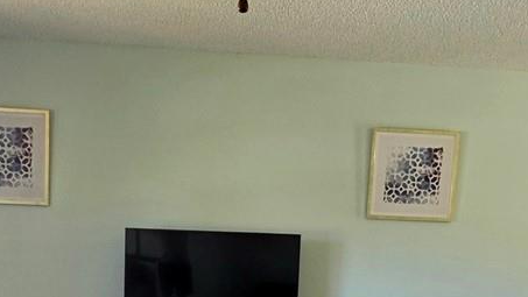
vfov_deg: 22.5
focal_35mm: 50
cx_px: 255
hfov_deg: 41.3
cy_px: 333
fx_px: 700
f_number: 1.9
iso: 100
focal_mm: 2.2
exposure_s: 1/120
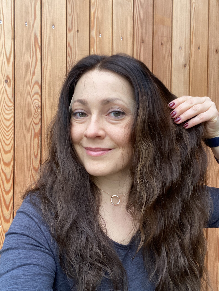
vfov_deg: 60.0
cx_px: 110
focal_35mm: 30
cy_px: 146
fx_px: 253
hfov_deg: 46.8
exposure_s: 1/60
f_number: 2.2
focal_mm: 2.71
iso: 100
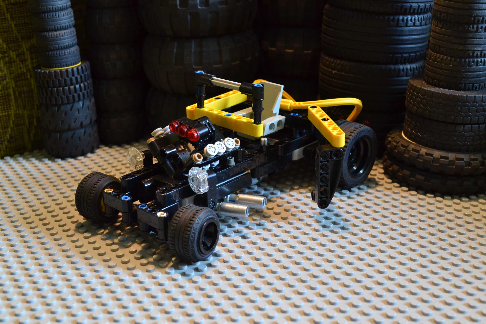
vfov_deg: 28.1
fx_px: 648
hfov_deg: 41.1
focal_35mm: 48
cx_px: 243
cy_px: 162
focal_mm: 32
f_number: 6.3
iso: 1600
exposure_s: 1/30
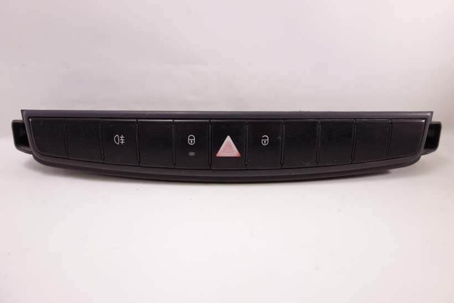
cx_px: 227
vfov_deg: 46.4
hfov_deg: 65.5
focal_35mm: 28
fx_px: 353
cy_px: 152
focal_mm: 10.4
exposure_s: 1/100
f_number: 2.2
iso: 125
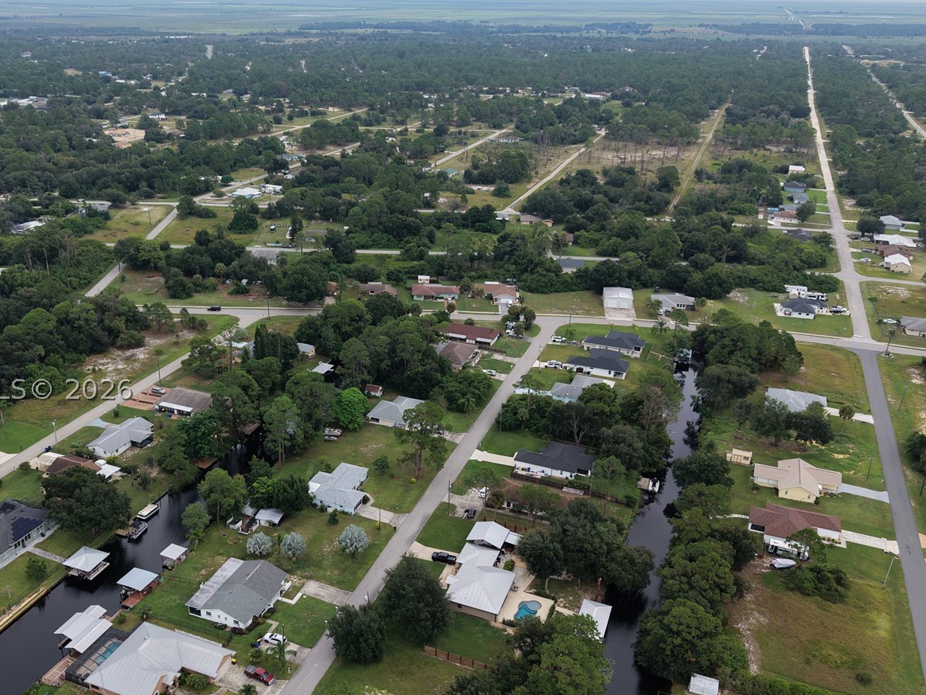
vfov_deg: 42.9
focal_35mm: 33
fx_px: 883
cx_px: 376
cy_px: 389
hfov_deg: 55.0
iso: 300
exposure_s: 1/1600
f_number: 1.8
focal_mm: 8.67
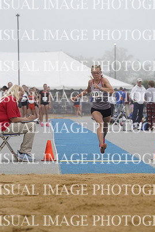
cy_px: 112
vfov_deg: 13.6
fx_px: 974
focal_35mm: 151
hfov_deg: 9.1
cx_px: 88
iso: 800
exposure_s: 1/3200
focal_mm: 105
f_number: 3.5
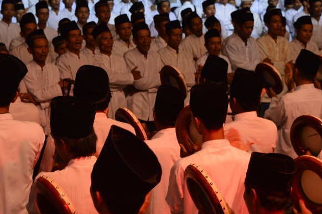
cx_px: 159
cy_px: 145
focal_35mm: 102
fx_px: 912
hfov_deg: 20.0
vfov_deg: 13.4
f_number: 4.8
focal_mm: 36
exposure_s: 1/50
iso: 400
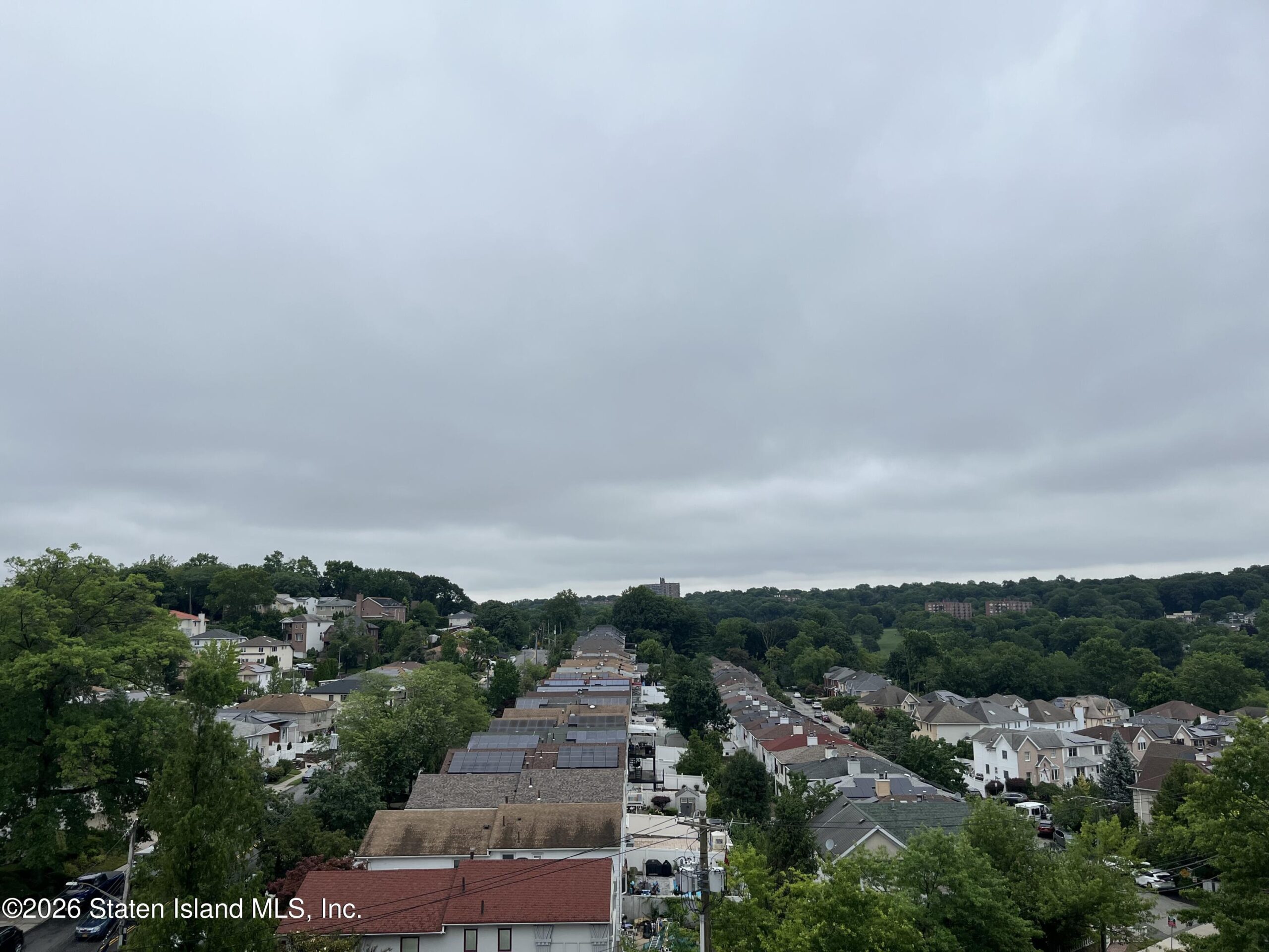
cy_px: 476
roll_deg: +0.9
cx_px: 634
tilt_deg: +8.4
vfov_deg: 53.1
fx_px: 953
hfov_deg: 67.3
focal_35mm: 26
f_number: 1.6
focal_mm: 5.1
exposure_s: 1/4149
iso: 50
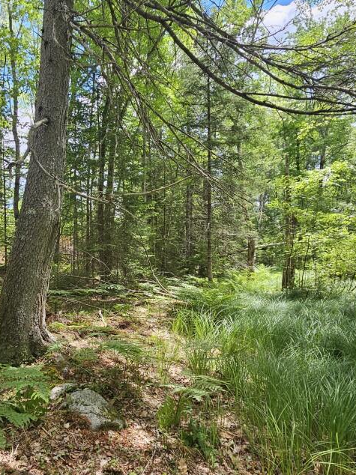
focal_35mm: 21
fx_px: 288
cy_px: 252
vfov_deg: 78.9
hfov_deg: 61.6
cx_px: 115
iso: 50
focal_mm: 2.2
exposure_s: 1/328
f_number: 2.2
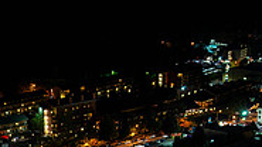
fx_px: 639
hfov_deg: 22.9
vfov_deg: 12.5
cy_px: 216
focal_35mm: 92
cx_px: 58
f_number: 4.5
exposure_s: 1/2
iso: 400
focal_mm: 28
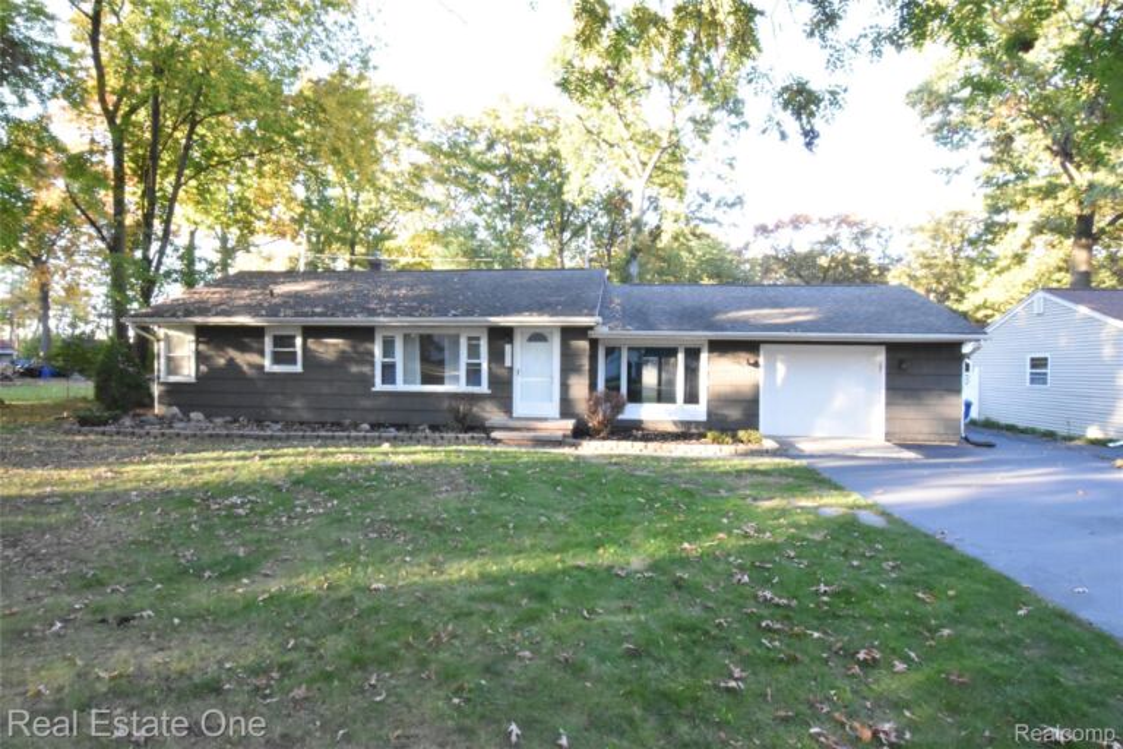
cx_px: 562
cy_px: 374
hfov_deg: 90.0
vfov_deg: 67.4
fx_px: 561
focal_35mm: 18
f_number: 22
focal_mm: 12
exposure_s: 1/20
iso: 5000
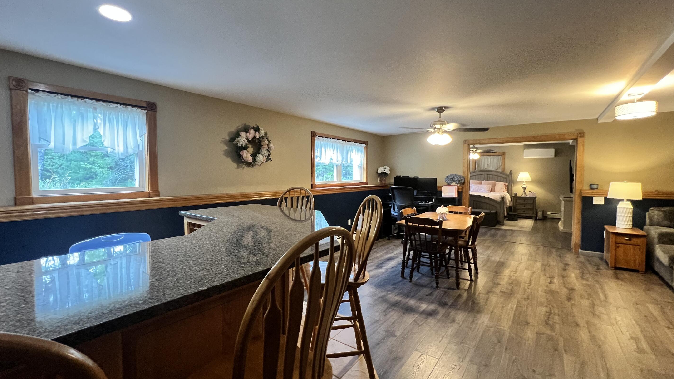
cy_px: 183
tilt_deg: -2.5
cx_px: 340
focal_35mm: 15
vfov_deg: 70.5
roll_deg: -1.0
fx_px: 268
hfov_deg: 103.0
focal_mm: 1.57
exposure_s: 1/60
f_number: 1.8
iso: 400
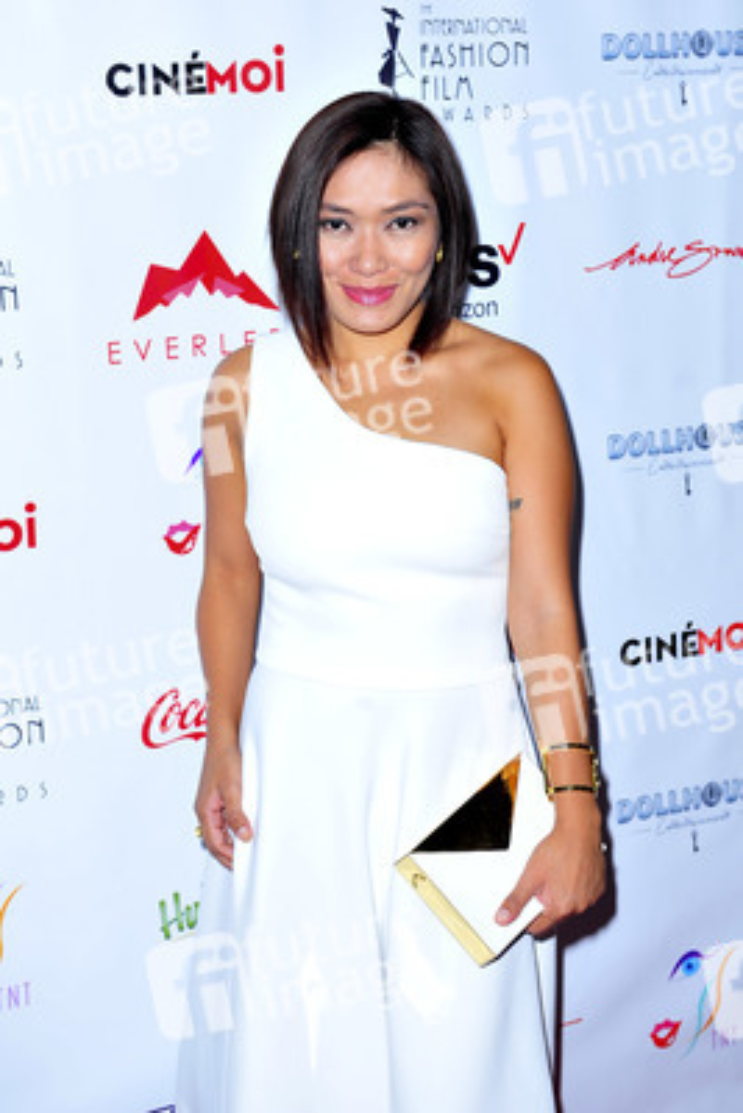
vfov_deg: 32.4
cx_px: 372
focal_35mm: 62
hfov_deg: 21.9
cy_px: 556
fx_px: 1918
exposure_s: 1/320
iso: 500
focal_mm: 62
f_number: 5.6
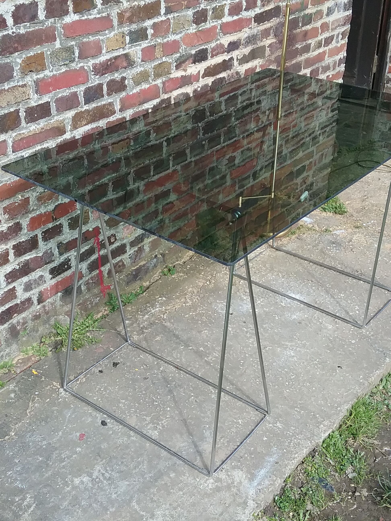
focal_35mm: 31
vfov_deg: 58.4
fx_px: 467
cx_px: 196
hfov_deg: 45.4
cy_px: 260
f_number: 2.2
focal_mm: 3.3
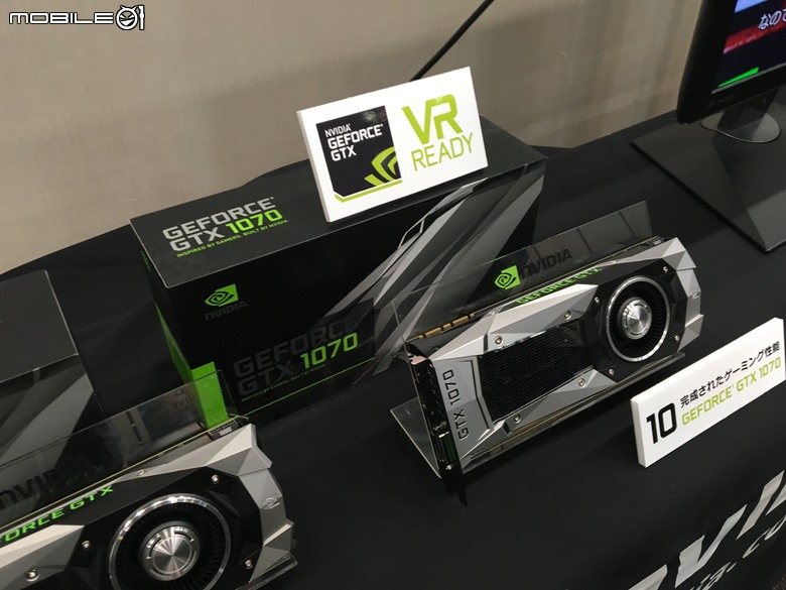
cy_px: 295
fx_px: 658
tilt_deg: -42.6
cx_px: 393
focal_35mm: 29
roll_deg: -0.7
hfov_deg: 61.7
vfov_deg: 48.2
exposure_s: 1/30
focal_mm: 4.15
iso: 80
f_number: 2.2
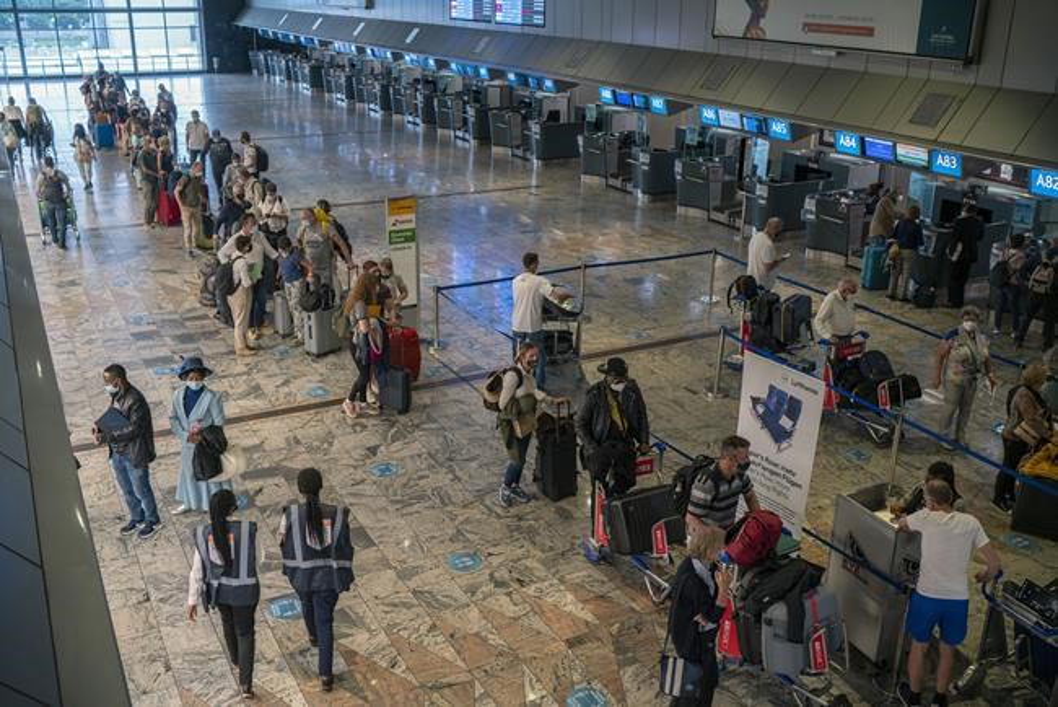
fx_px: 1029
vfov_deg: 37.9
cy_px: 354
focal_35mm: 35
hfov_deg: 54.4
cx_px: 529
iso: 1250
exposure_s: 1/125
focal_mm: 35
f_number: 3.2
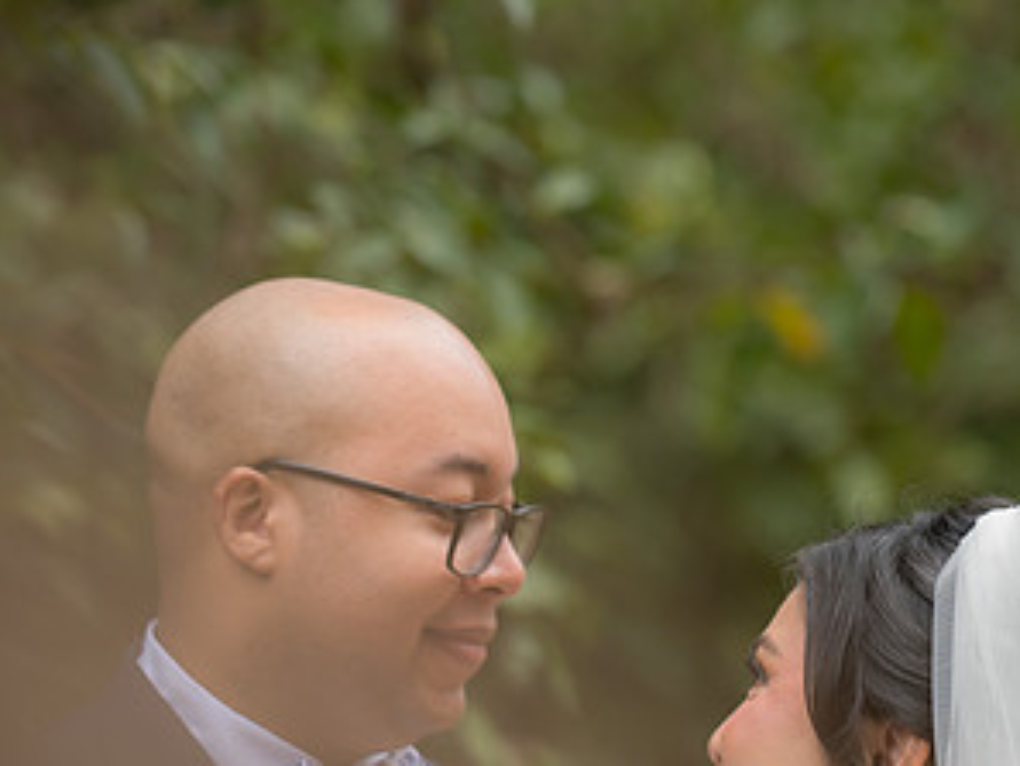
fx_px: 6014
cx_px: 508
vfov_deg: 7.3
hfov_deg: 9.7
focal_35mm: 204
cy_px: 522
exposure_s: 1/320
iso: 640
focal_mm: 140
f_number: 2.8
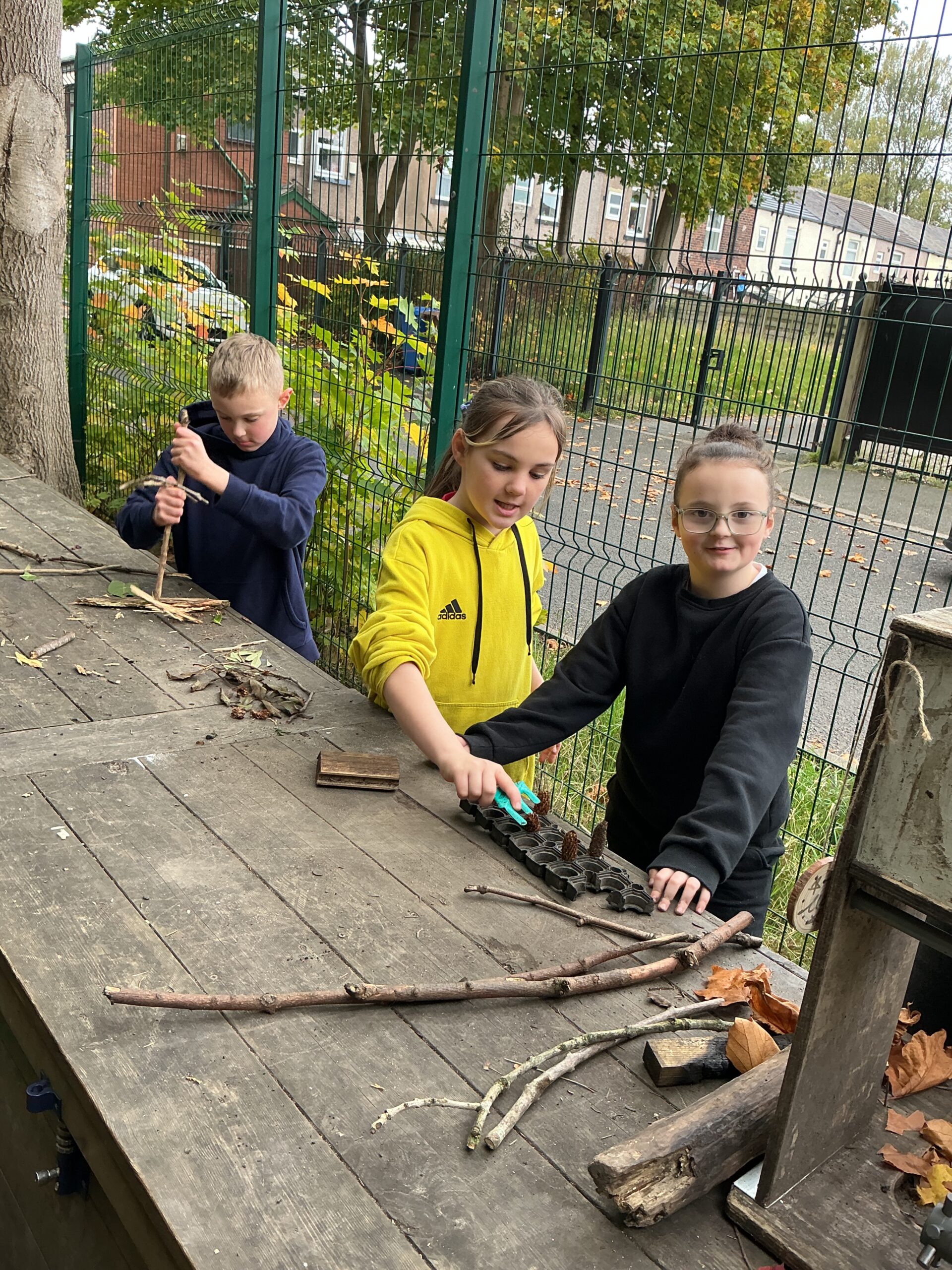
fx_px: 1063
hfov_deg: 48.2
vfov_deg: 61.7
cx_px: 476
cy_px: 635
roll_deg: -6.0
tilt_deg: -18.4
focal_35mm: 29
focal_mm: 3
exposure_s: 1/50
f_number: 1.8
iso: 40
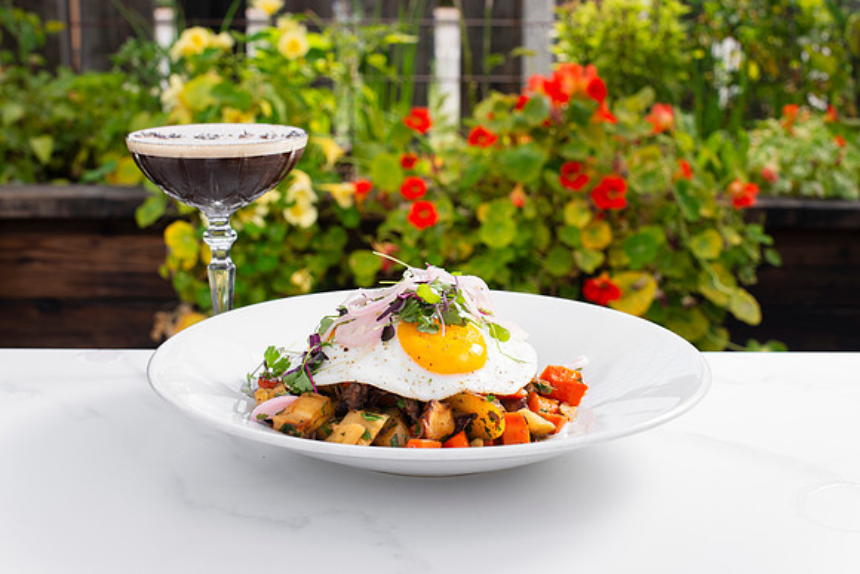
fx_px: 1216
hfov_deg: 39.0
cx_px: 430
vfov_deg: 26.6
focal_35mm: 51
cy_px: 287
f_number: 8
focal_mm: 50
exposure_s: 1/200
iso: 200
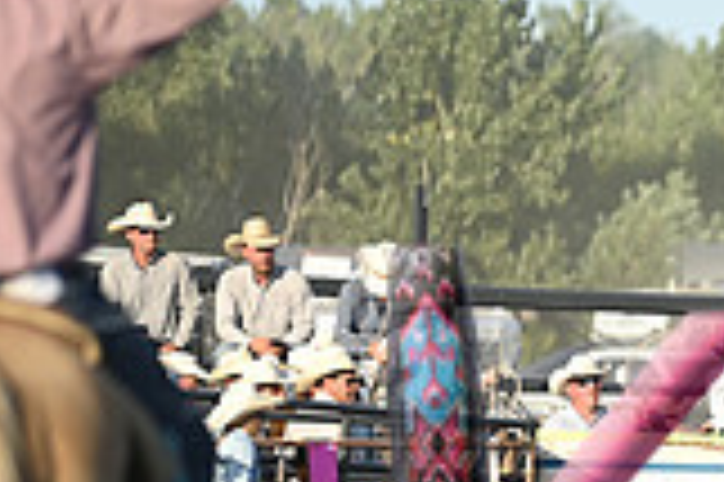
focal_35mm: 721
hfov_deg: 2.9
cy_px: 565
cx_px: 1223
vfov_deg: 1.9
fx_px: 14485
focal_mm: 200
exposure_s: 1/500
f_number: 2.8
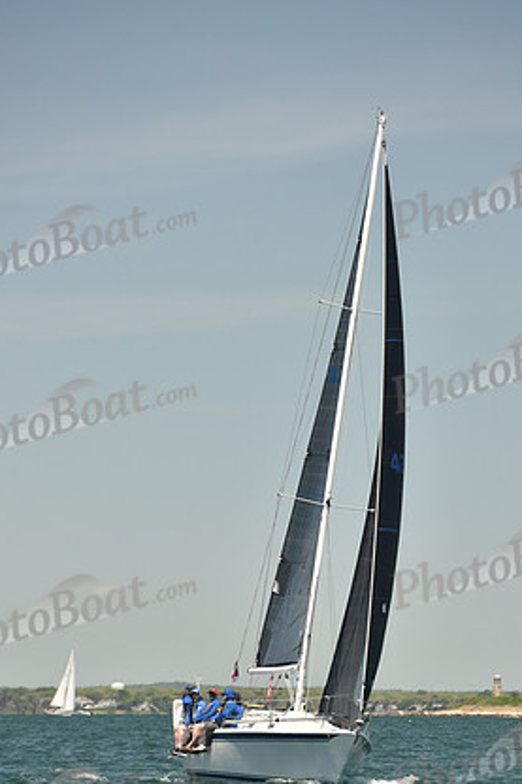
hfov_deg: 4.9
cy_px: 490
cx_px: 295
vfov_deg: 7.4
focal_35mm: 279
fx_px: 6073
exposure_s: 1/800
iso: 250
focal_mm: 200
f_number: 5.6
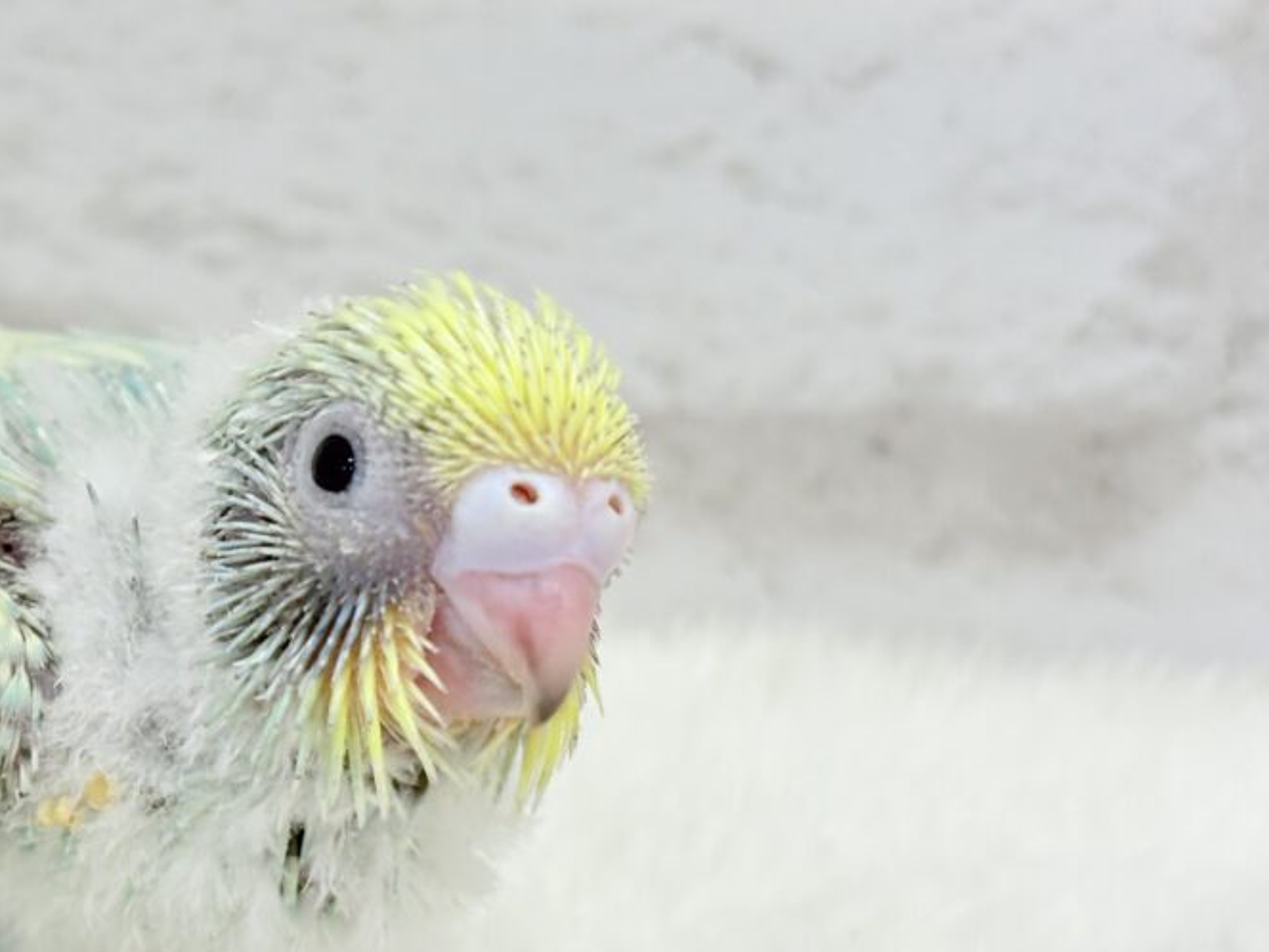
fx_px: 3446
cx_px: 161
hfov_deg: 20.5
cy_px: 508
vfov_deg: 15.7
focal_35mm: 94
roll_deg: +0.7
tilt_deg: -20.8
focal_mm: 5.96
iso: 50
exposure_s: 1/100
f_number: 1.6
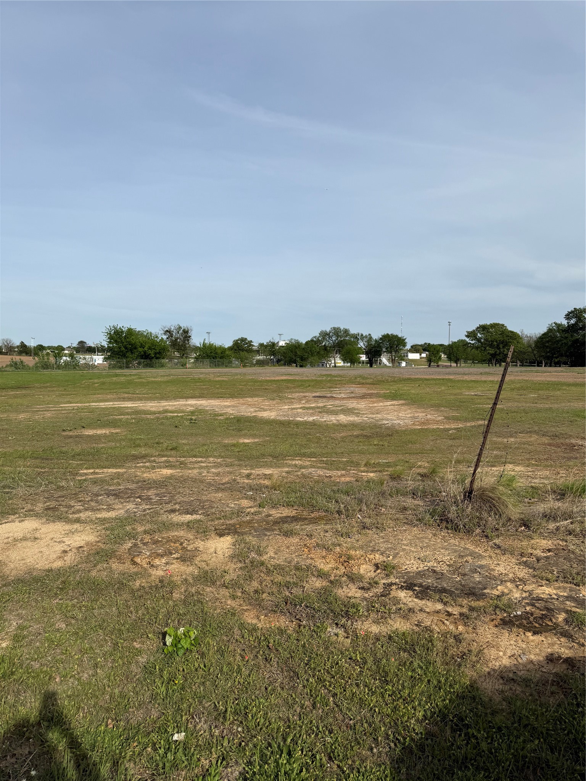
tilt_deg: -2.4
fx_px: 542
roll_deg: -0.6
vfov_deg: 71.6
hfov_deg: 56.8
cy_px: 390
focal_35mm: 24
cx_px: 293
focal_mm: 6.76
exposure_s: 1/6711
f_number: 1.78
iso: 80
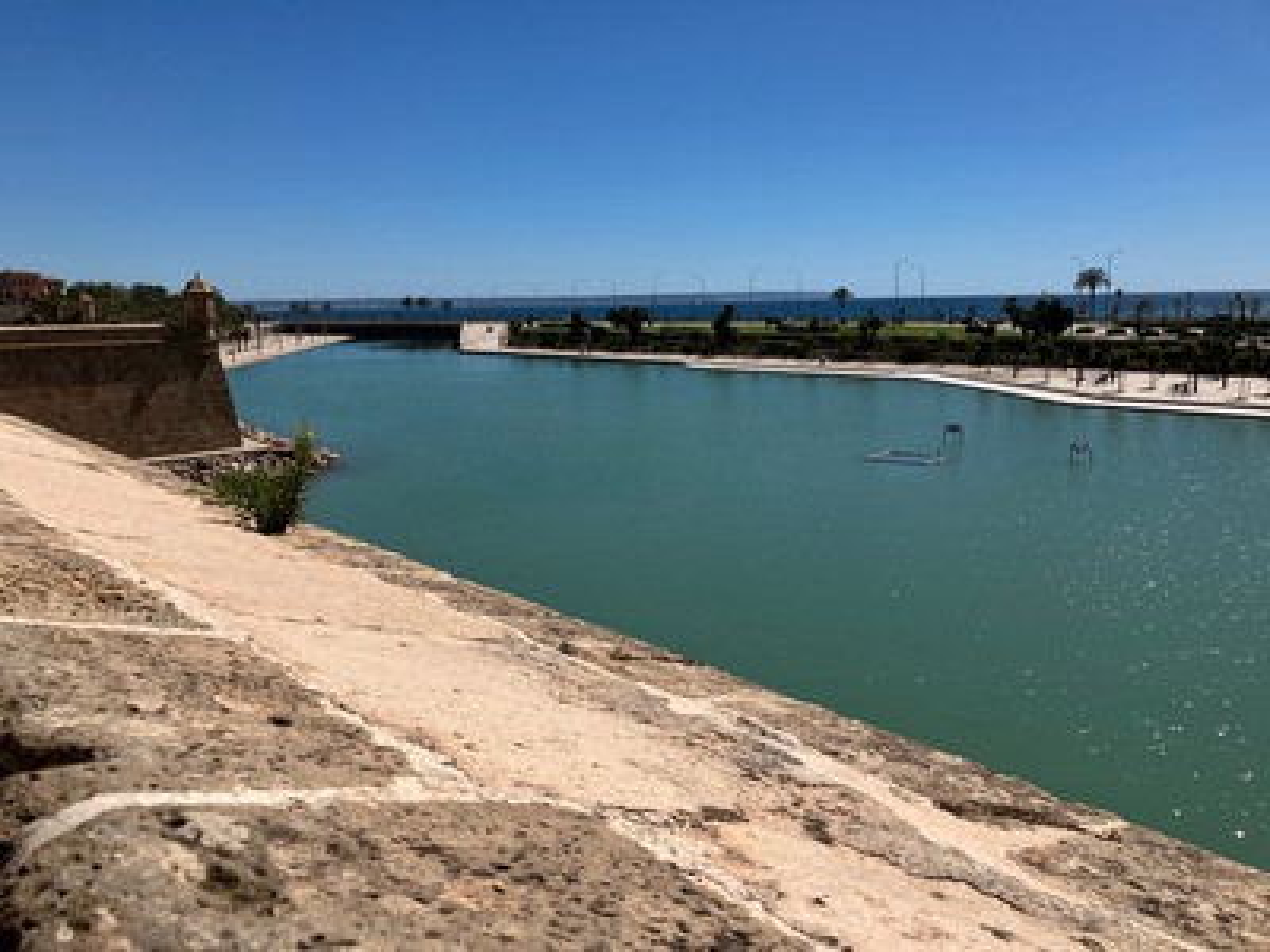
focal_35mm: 28
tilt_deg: -10.0
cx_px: 635
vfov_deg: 49.7
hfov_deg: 63.4
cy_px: 476
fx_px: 1027
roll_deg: +1.6
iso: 32
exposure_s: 1/4878
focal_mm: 3.99
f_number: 1.8
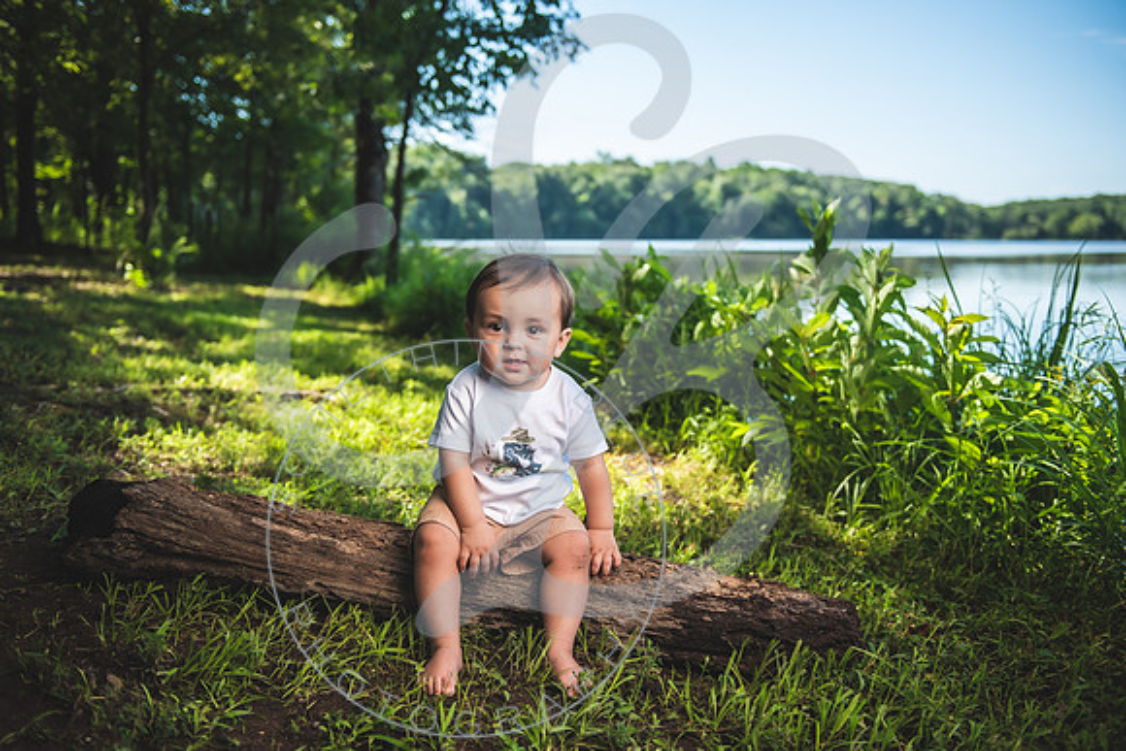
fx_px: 1073
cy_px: 376
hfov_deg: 55.4
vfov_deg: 38.6
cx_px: 563
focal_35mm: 34
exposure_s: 1/800
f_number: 2.8
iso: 100
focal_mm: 34
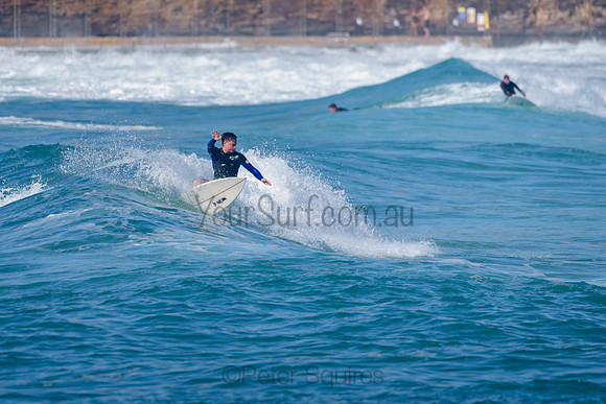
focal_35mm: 613
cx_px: 235
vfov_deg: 2.2
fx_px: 10317
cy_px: 181
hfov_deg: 3.4
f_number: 5.6
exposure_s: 1/2000
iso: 125
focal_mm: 500
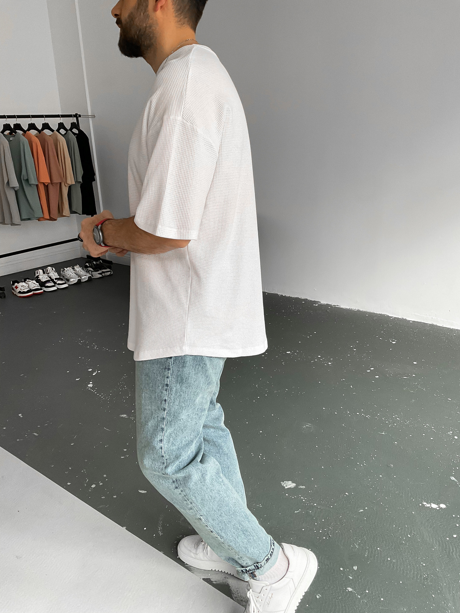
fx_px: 514
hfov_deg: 48.2
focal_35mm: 29
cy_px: 306
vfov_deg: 61.7
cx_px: 230
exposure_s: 1/70
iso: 64
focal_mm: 3
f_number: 1.8
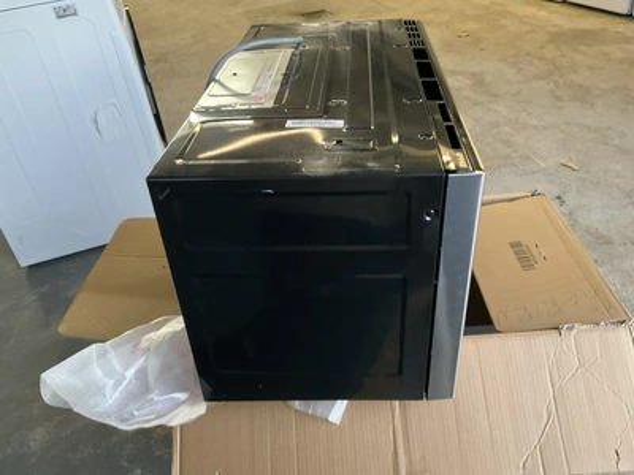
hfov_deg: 61.7
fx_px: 531
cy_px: 238
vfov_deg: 48.2
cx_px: 317
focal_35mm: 29
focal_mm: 3
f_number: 1.8
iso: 320
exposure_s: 1/40
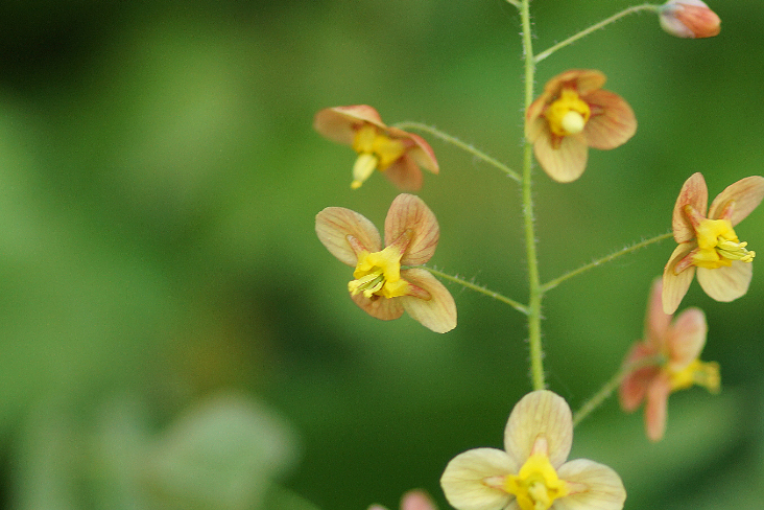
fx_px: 5220
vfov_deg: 5.6
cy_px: 202
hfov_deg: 8.4
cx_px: 541
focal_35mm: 246
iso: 200
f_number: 2.8
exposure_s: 1/160
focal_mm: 100
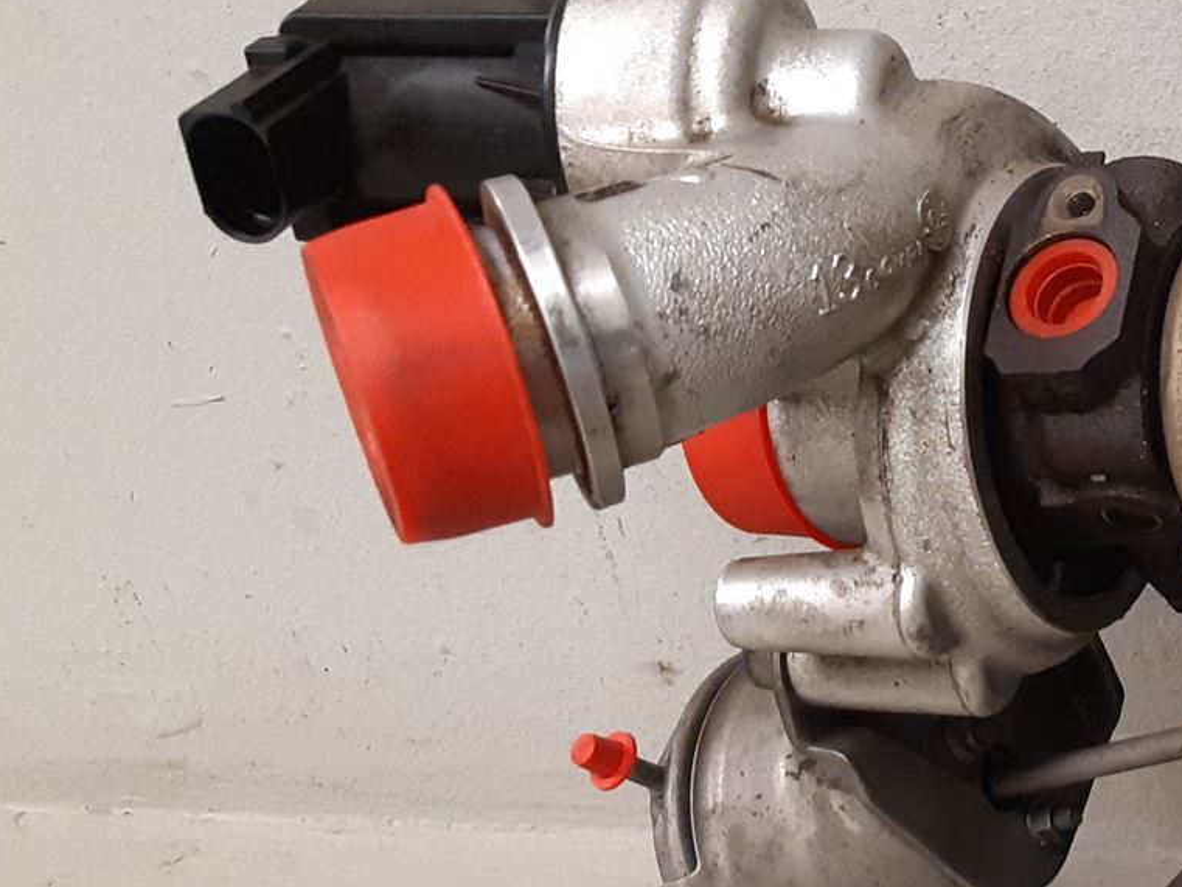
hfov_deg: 24.7
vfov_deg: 20.9
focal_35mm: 70
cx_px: 1476
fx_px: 2391
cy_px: 628
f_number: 1.7
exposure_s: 1/50
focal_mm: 3.93
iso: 250
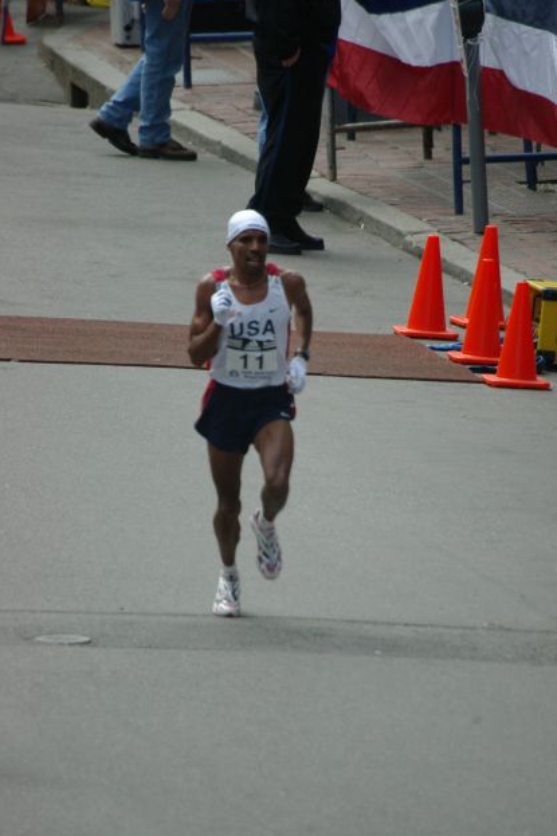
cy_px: 421
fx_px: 17902
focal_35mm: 771
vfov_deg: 2.7
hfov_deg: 1.8
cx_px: 285
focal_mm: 500
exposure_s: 1/500
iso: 400
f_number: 6.7
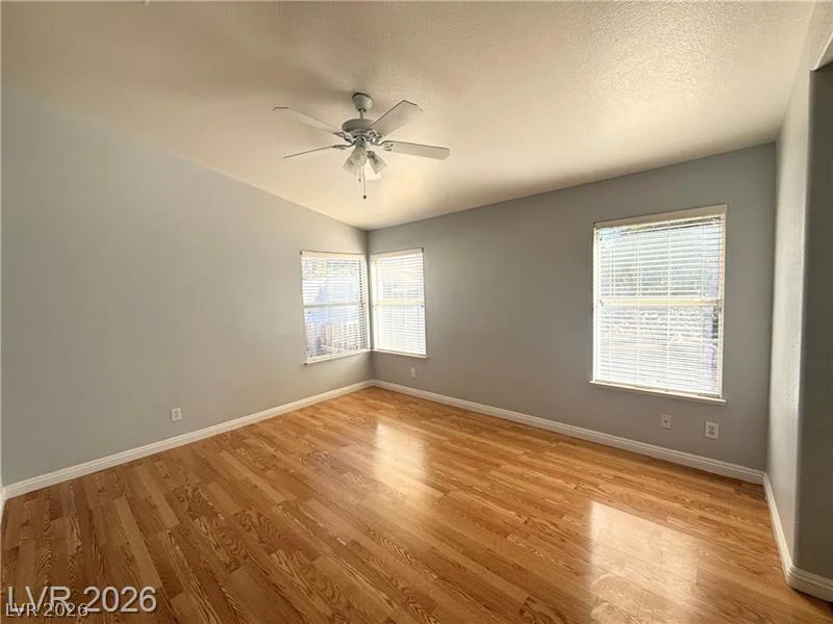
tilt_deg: -3.2
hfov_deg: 102.1
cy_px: 312
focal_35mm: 14
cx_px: 416
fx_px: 337
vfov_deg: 85.7
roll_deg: +2.0
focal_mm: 2.22
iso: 64
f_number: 2.2
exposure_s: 1/171
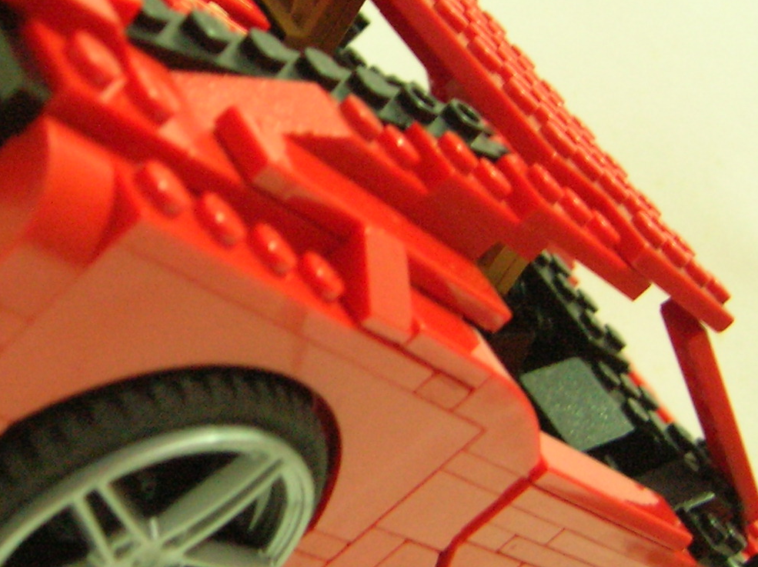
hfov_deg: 24.6
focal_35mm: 79
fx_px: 1728
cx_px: 226
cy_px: 194
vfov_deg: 18.6
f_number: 2.9
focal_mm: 5.7
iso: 200
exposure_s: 1/3.8
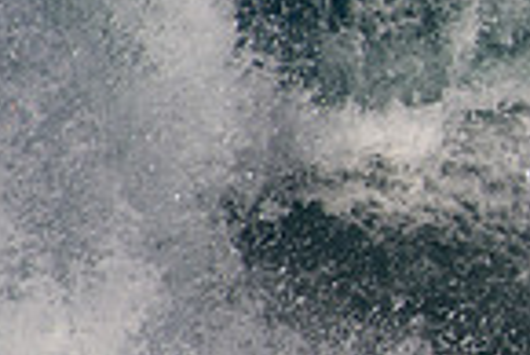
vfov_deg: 0.6
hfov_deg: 0.8
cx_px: 1223
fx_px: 36134
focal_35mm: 2452
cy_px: 32
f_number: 5.6
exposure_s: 1/2000
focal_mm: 500
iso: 140
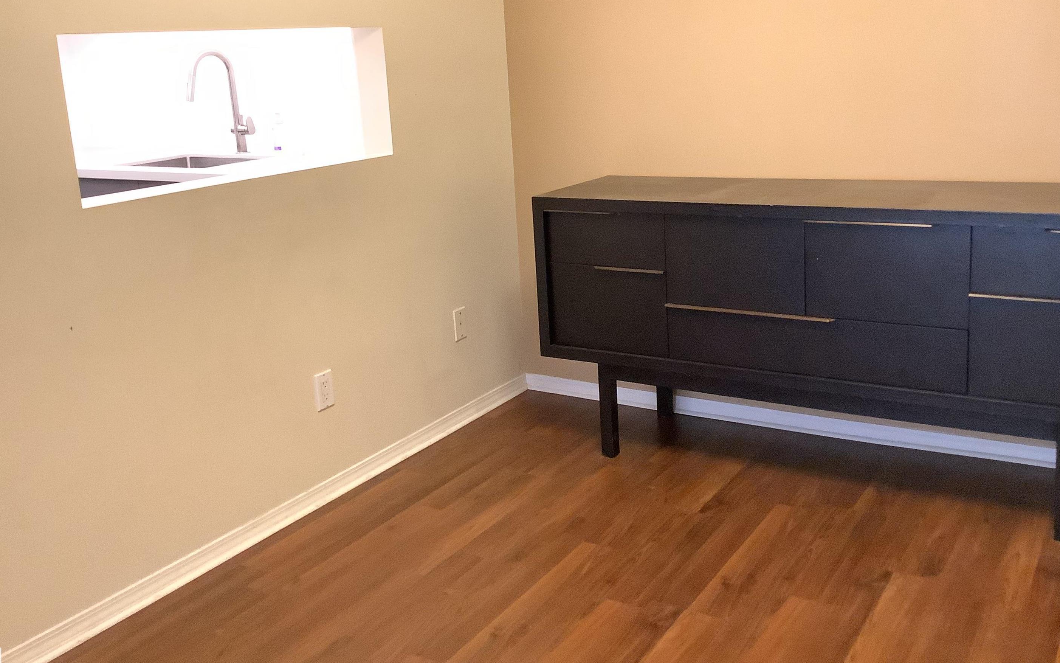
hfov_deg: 54.0
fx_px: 1040
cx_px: 544
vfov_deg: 35.2
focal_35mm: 36
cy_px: 263
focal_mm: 3.3
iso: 800
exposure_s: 1/30
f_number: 2.4
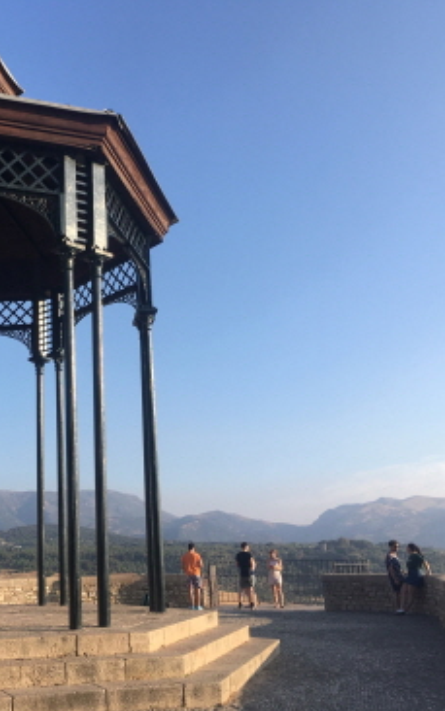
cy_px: 355
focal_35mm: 42
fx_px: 814
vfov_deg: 47.2
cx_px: 76
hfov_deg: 29.7
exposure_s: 1/864
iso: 25
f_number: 2.2
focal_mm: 4.15
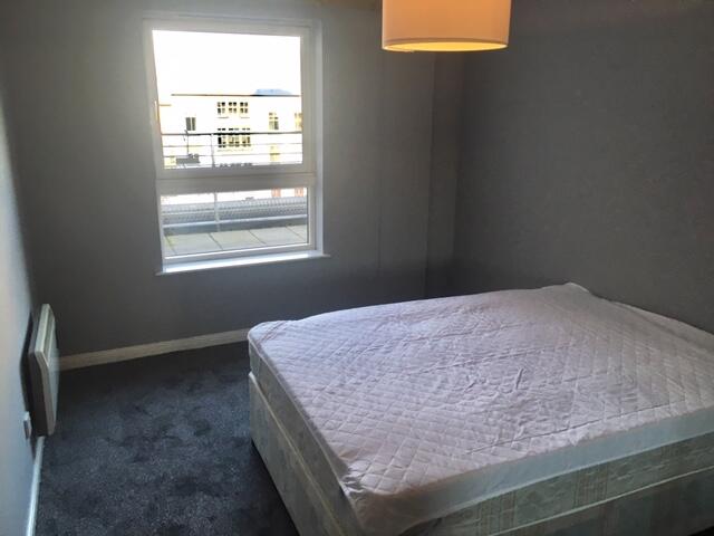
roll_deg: +0.0
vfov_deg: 48.2
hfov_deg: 61.7
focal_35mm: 29
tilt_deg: -14.8
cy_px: 268
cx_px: 357
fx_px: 598
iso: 32
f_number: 2.2
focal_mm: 4.15
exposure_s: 1/33
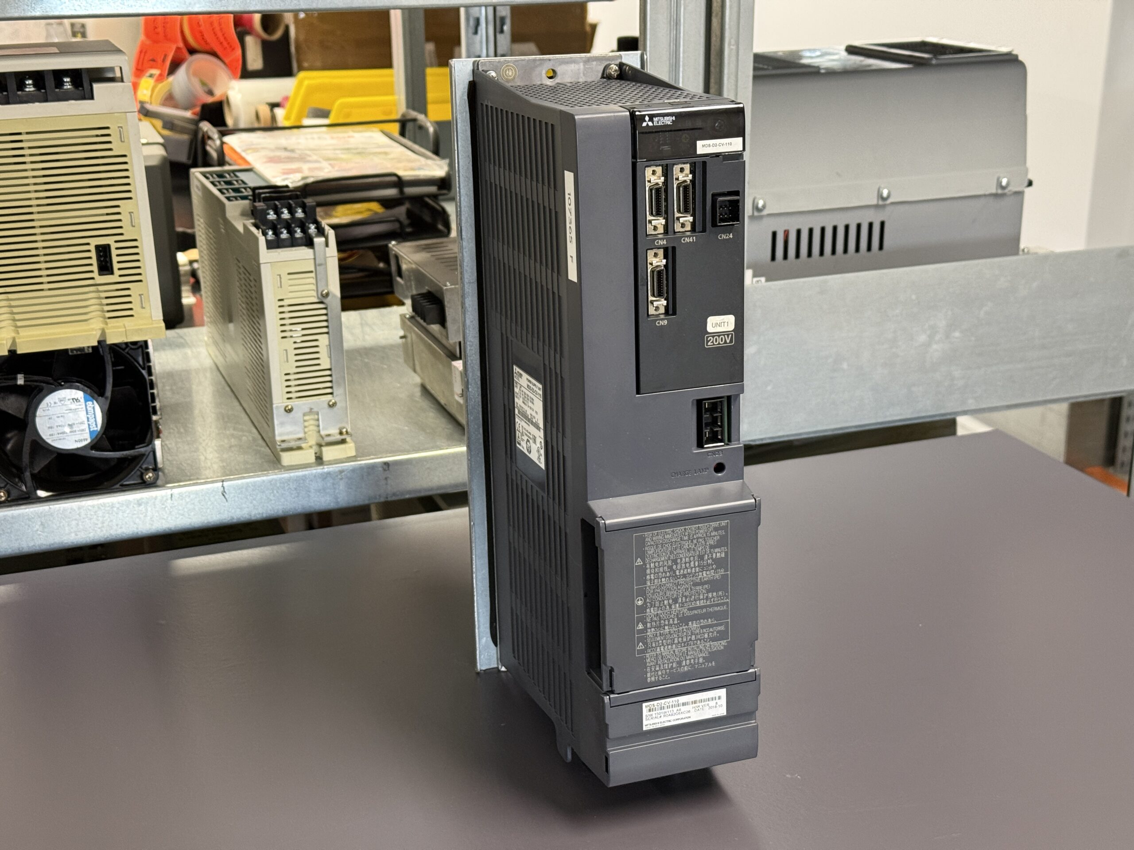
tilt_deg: -19.3
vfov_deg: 30.3
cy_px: 425
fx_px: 1572
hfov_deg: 39.7
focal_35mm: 48
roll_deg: +0.4
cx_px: 567
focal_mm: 6.76
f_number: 1.78
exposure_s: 1/33
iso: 200
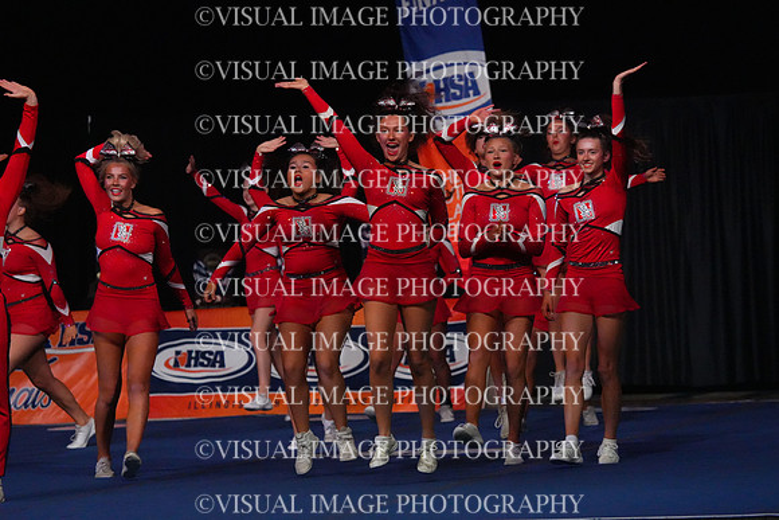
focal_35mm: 200
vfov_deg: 6.9
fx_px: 4329
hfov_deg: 10.3
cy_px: 260
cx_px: 390
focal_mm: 200
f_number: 5.6
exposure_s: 1/1250
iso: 16000
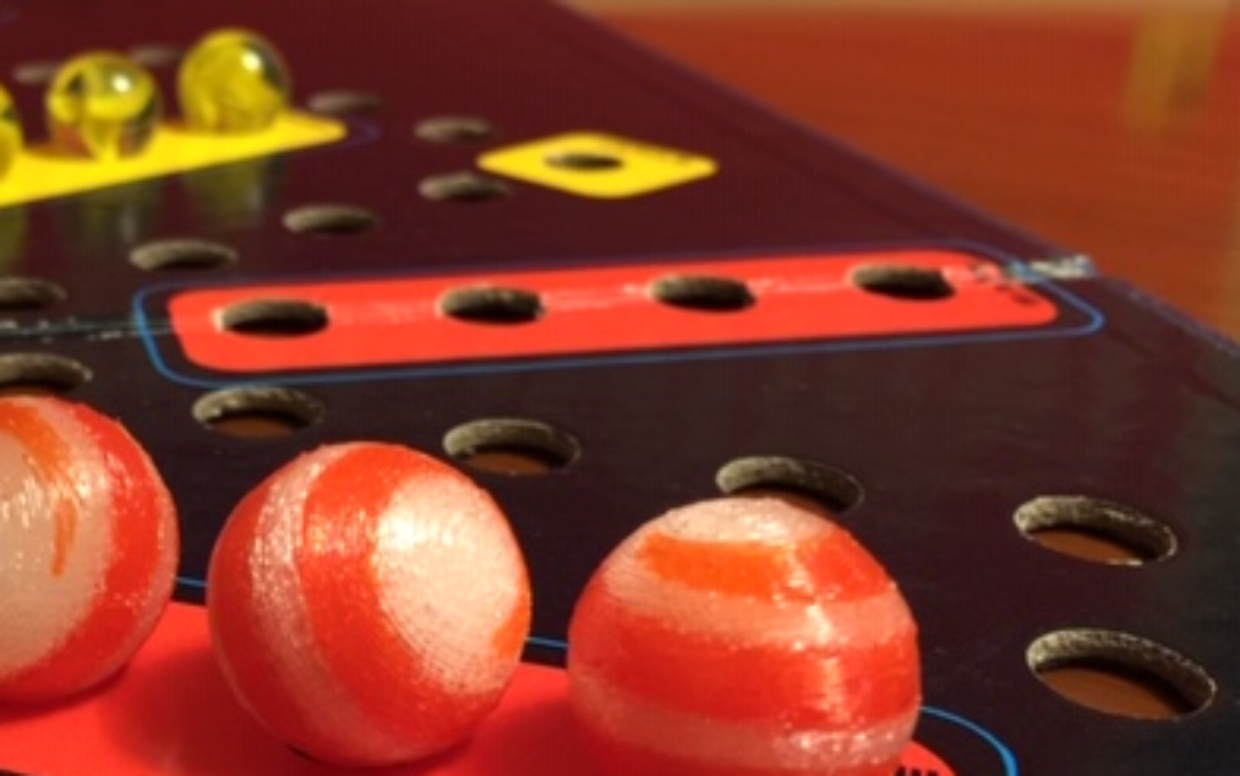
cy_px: 454
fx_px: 1690
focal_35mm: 50
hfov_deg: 39.0
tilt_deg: -23.8
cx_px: 284
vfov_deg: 25.8
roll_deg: -0.1
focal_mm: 4.15
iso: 64
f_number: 2.2
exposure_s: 1/4
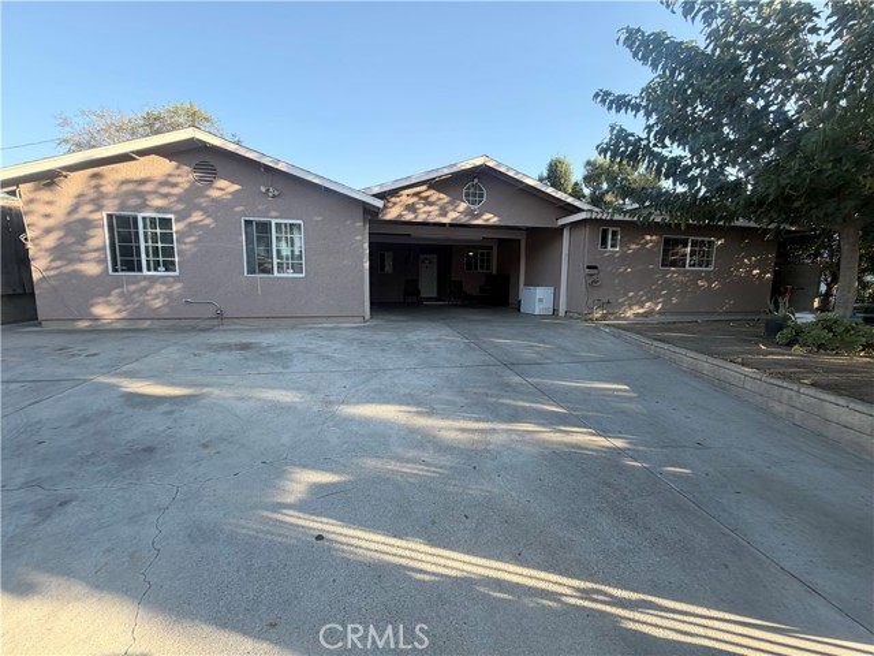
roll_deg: +0.7
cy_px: 328
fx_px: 353
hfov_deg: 102.1
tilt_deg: -7.3
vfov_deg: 85.7
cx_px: 437
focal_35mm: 14
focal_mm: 2.22
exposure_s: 1/304
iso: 50
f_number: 2.2
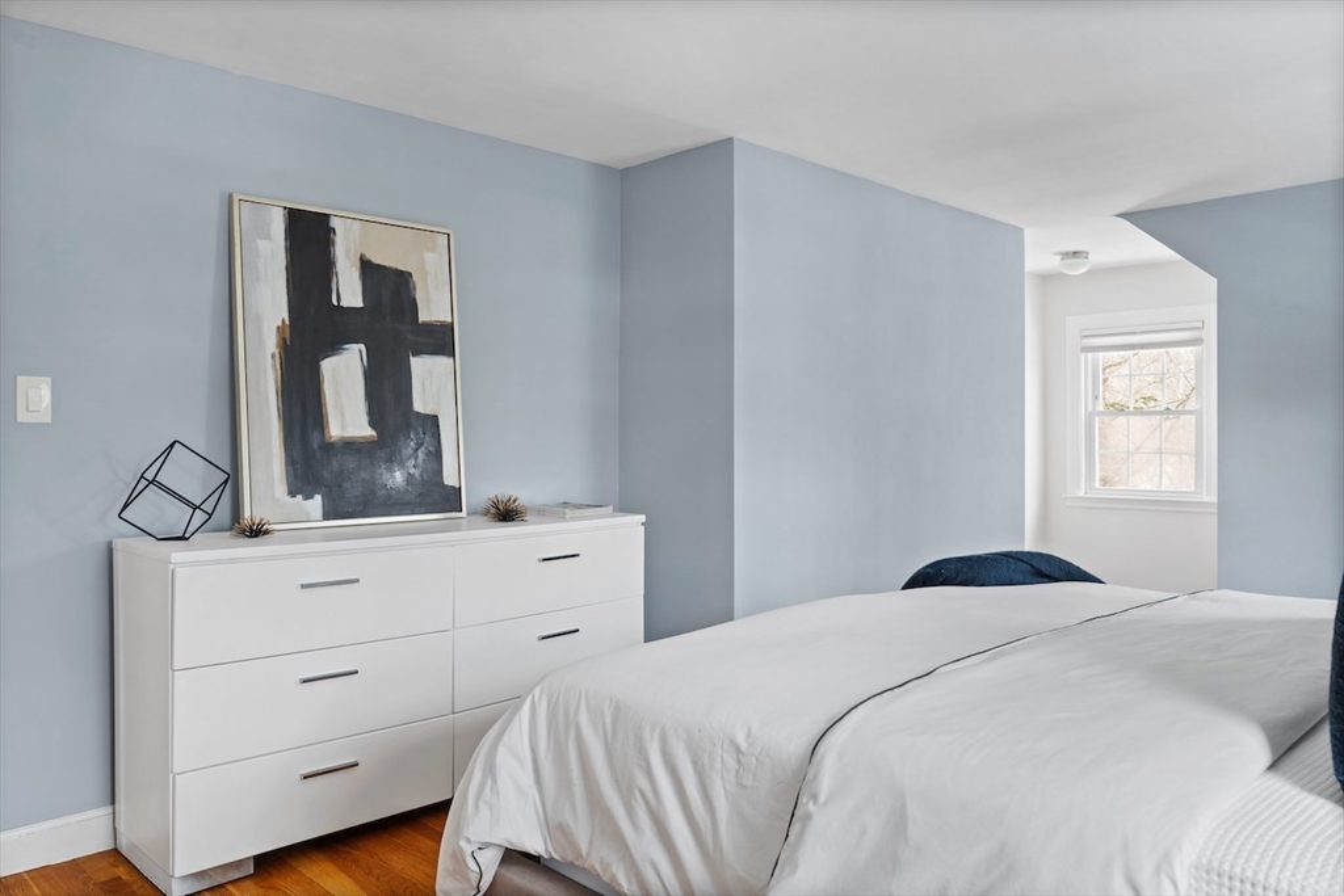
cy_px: 448
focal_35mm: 26
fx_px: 971
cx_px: 672
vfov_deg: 49.6
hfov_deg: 69.4
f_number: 7.1
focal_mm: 26
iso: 320
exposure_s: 1/2
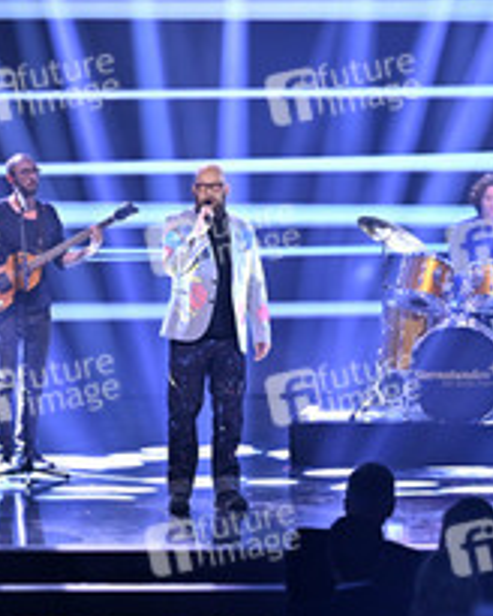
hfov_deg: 6.5
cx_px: 262
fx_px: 4323
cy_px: 316
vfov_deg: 8.2
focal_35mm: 237
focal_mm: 115
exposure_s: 1/400
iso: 1250
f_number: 2.8
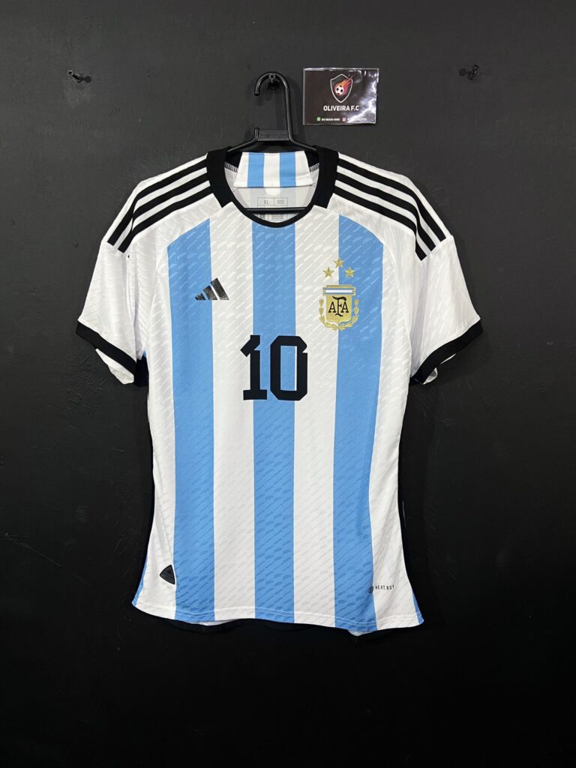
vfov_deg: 67.3
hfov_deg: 53.1
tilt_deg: -9.9
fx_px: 577
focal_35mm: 26
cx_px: 288
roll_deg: +0.7
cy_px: 384
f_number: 1.8
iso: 100
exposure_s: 1/60
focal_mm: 4.25
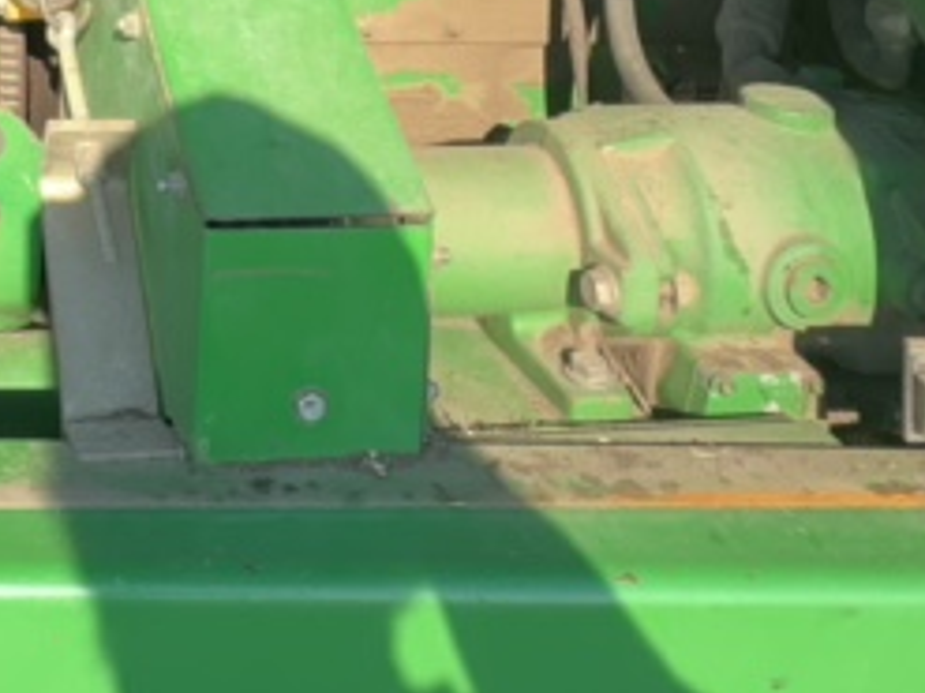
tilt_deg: -1.0
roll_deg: -1.3
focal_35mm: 58
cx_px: -90
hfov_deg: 29.9
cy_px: -420
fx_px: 1549
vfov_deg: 20.5
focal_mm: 2.22
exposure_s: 1/137
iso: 16
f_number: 2.2
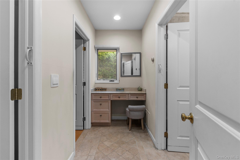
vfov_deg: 77.2
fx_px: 100
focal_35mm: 15
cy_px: 80
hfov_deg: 100.4
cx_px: 120
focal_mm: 15
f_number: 8
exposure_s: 1/8
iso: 500
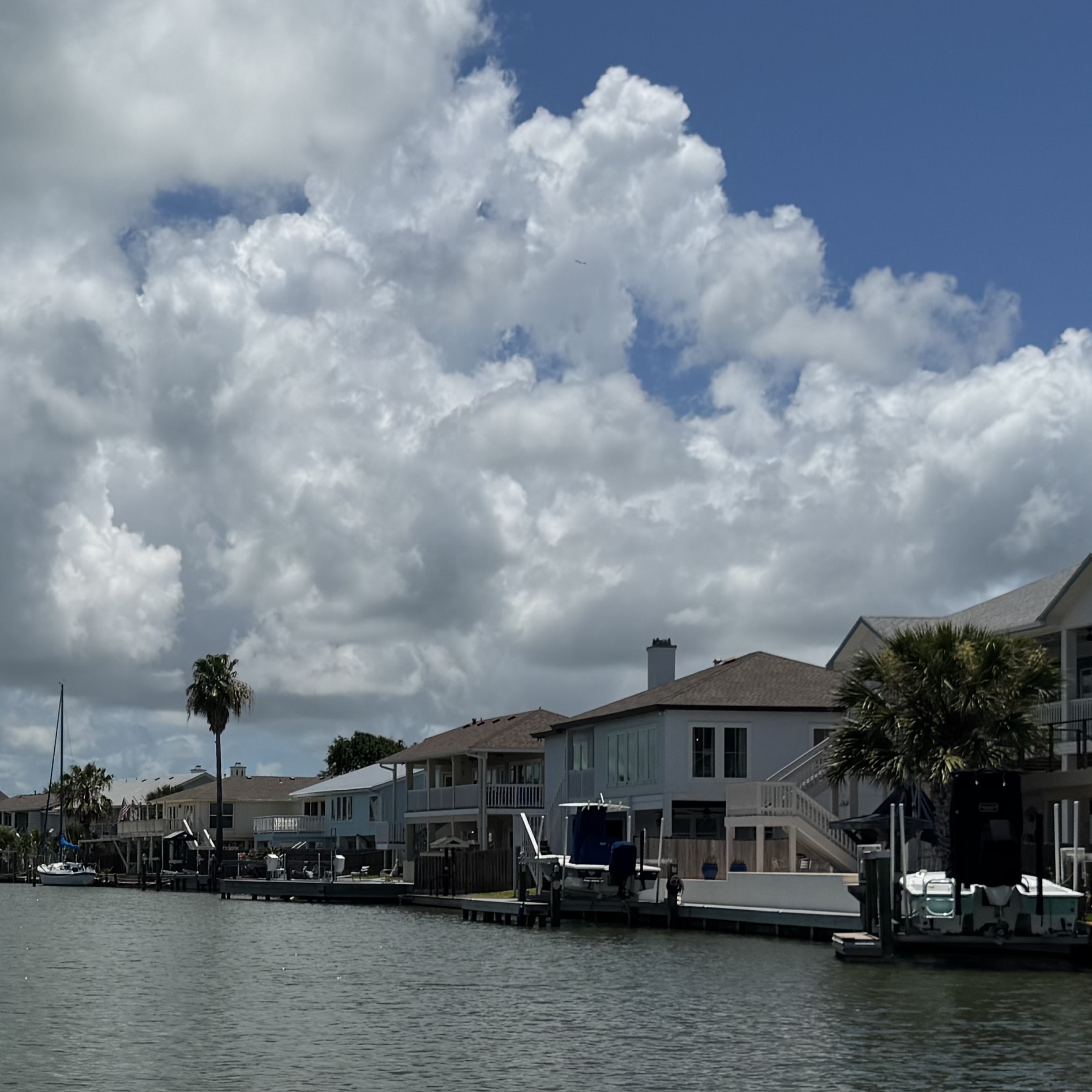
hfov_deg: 26.2
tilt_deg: +3.2
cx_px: 151
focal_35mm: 64
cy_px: 757
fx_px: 2284
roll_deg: -1.1
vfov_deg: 26.7
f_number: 1.78
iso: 64
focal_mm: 6.76
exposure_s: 1/12346
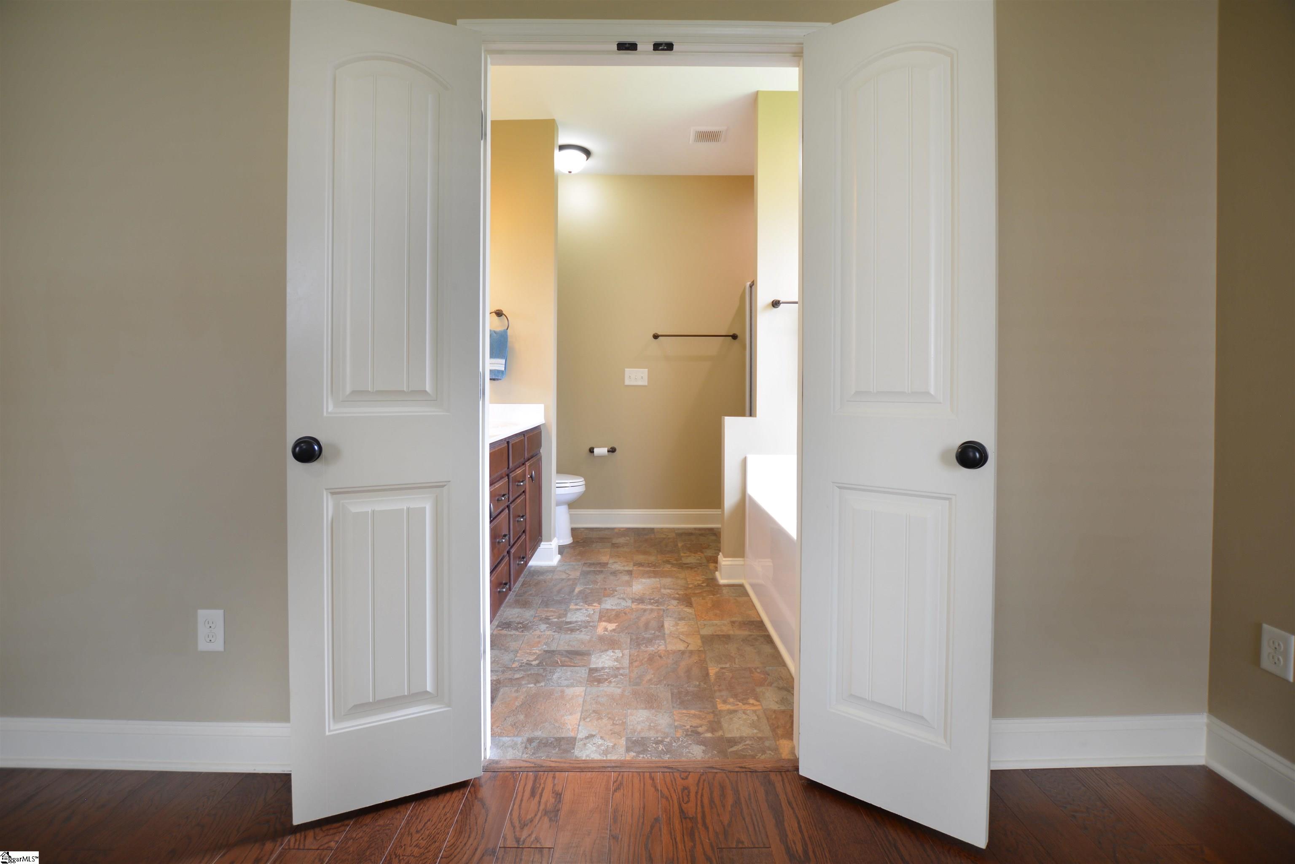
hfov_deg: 100.4
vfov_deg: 77.3
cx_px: 648
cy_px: 432
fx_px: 540
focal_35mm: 15
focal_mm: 10
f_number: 3.5
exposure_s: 1/10
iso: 100
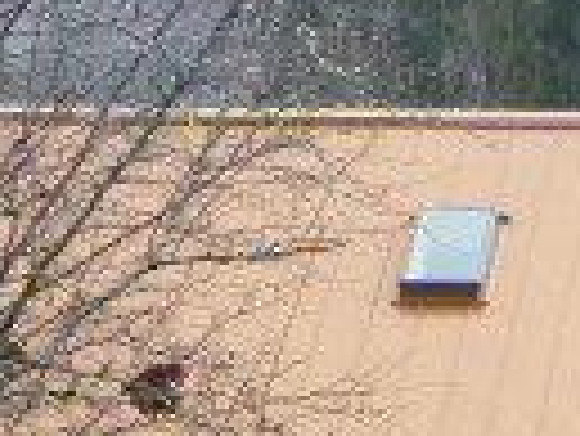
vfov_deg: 3.5
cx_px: 755
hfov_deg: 4.7
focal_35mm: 421
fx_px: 7061
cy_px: 512
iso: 320
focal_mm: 15.1
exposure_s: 1/60
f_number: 5.2
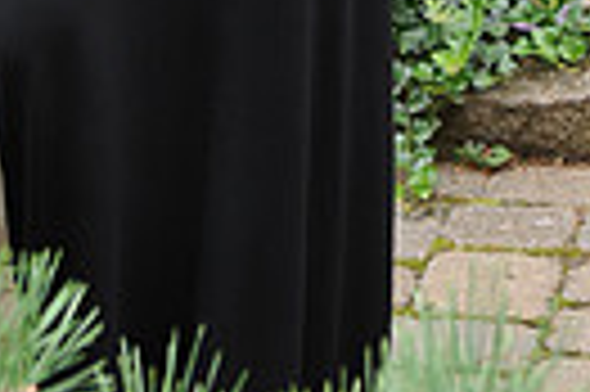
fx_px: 3978
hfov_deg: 8.5
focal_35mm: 243
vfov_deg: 5.3
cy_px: -748
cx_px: 315
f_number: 7.1
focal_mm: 55
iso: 500
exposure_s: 1/80
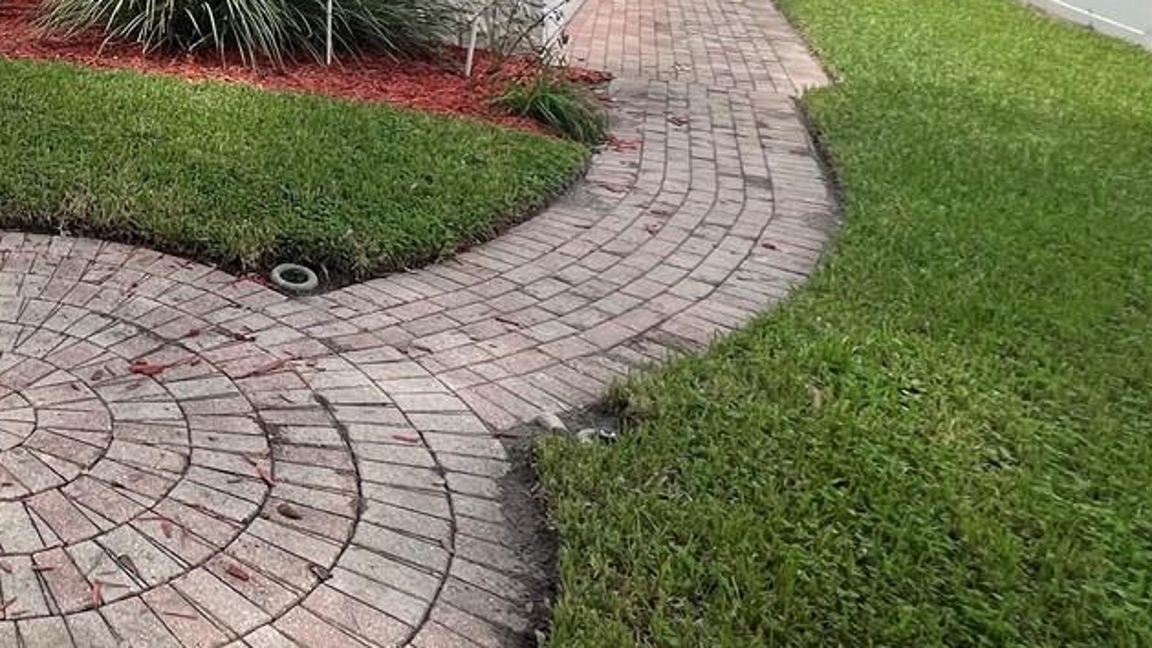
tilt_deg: -1.1
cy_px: -154
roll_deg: -0.8
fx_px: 1100
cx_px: -55
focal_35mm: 36
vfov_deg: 28.1
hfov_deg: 44.8
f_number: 1.8
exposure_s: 1/677
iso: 32
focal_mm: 1.57
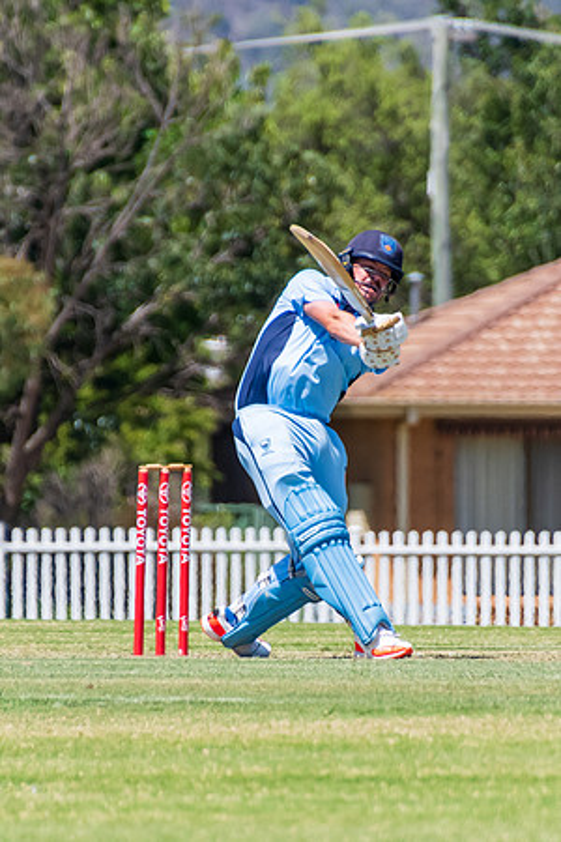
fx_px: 24544
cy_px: 446
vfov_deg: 2.0
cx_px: 306
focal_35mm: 1050
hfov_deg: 1.3
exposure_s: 1/2500
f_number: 6.3
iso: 400
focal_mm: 400
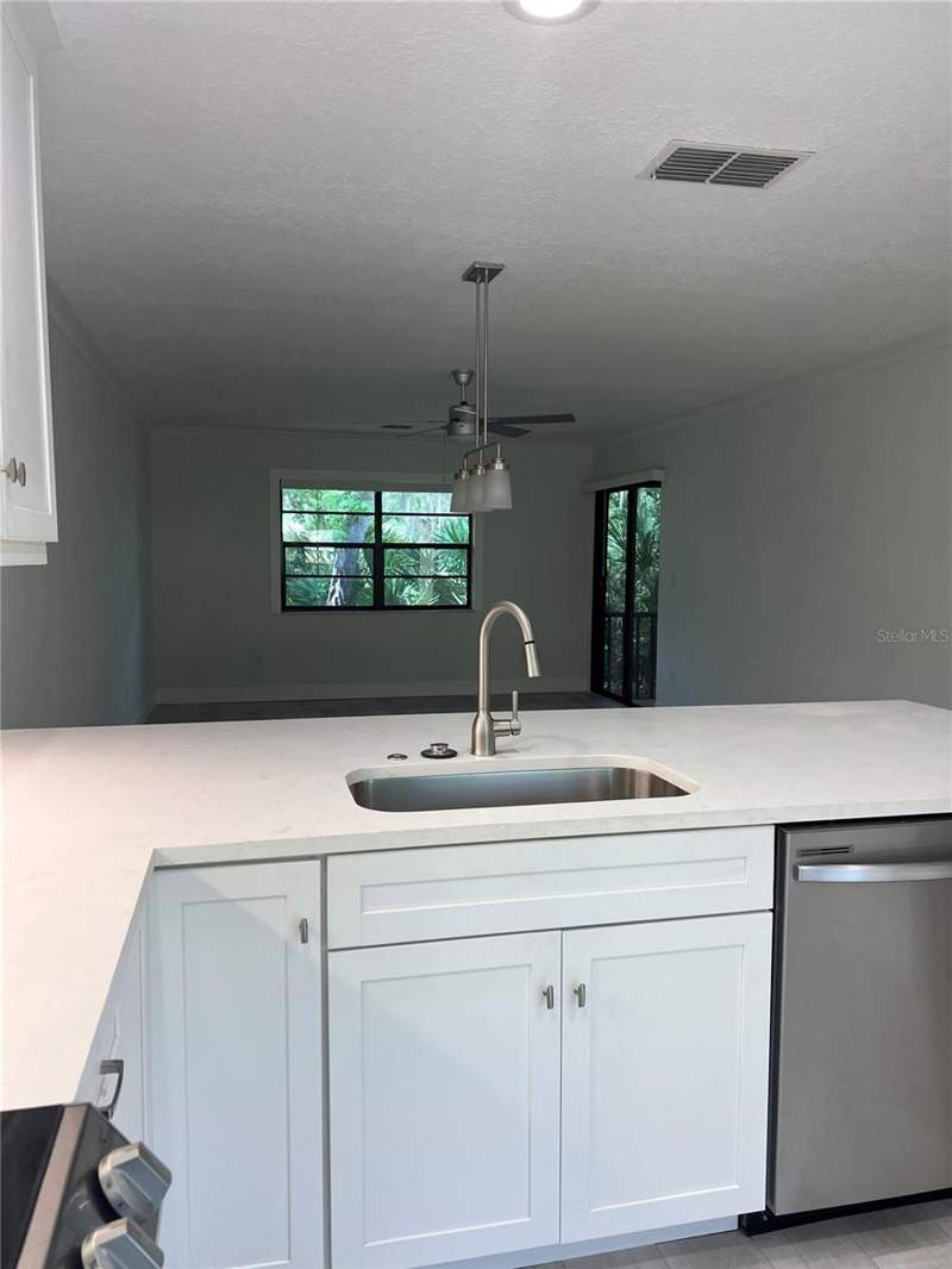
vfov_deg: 67.3
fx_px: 953
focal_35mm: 26
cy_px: 634
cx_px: 476
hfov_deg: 53.1
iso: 64
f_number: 1.5
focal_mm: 5.7
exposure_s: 1/120
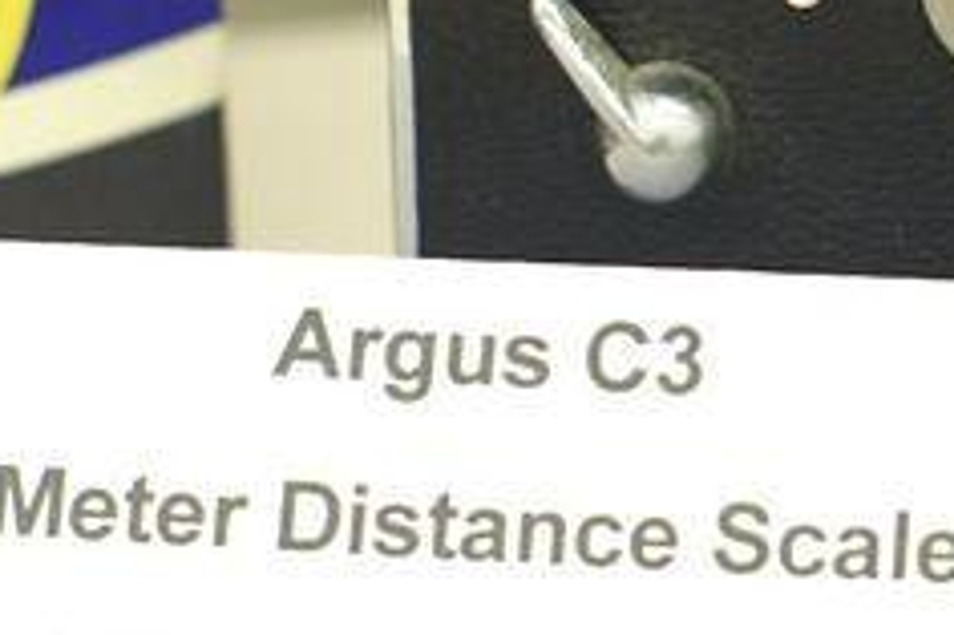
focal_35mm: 203
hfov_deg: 10.1
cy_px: 81
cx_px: 978
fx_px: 5376
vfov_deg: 6.7
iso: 400
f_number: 3.5
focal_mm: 50
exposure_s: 1/40
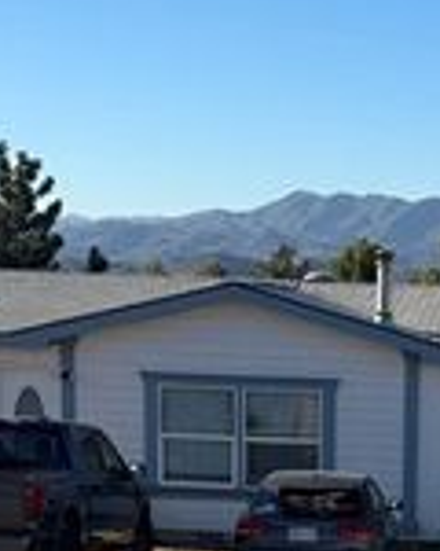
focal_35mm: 108
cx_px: 455
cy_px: 588
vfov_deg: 17.3
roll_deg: -1.6
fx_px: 1758
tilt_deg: -10.5
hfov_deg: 14.0
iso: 50
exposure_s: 1/2639
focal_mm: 5.96
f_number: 1.6
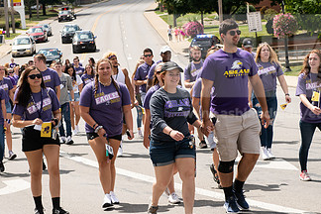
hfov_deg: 17.3
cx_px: 138
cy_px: 134
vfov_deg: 11.6
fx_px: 1052
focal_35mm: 118
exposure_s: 1/800
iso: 250
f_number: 6.3
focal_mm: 66
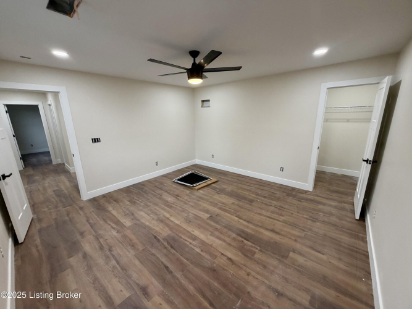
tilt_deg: -12.2
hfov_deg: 102.1
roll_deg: +2.5
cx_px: 206
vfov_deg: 85.7
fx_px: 167
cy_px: 154
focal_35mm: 14
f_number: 2.2
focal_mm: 2.22
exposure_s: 1/120
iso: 320
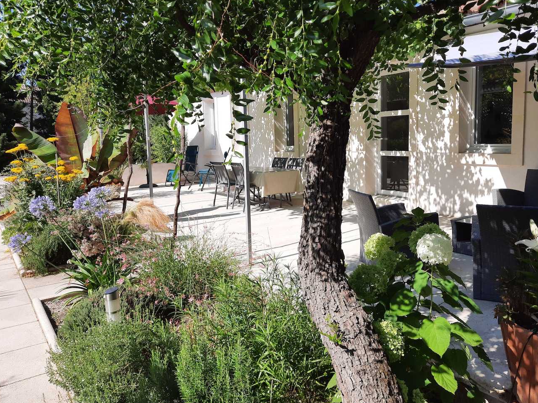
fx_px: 435
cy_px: 190
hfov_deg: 63.3
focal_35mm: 28
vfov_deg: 49.7
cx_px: 296
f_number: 2
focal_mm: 4.6
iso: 40
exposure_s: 1/994
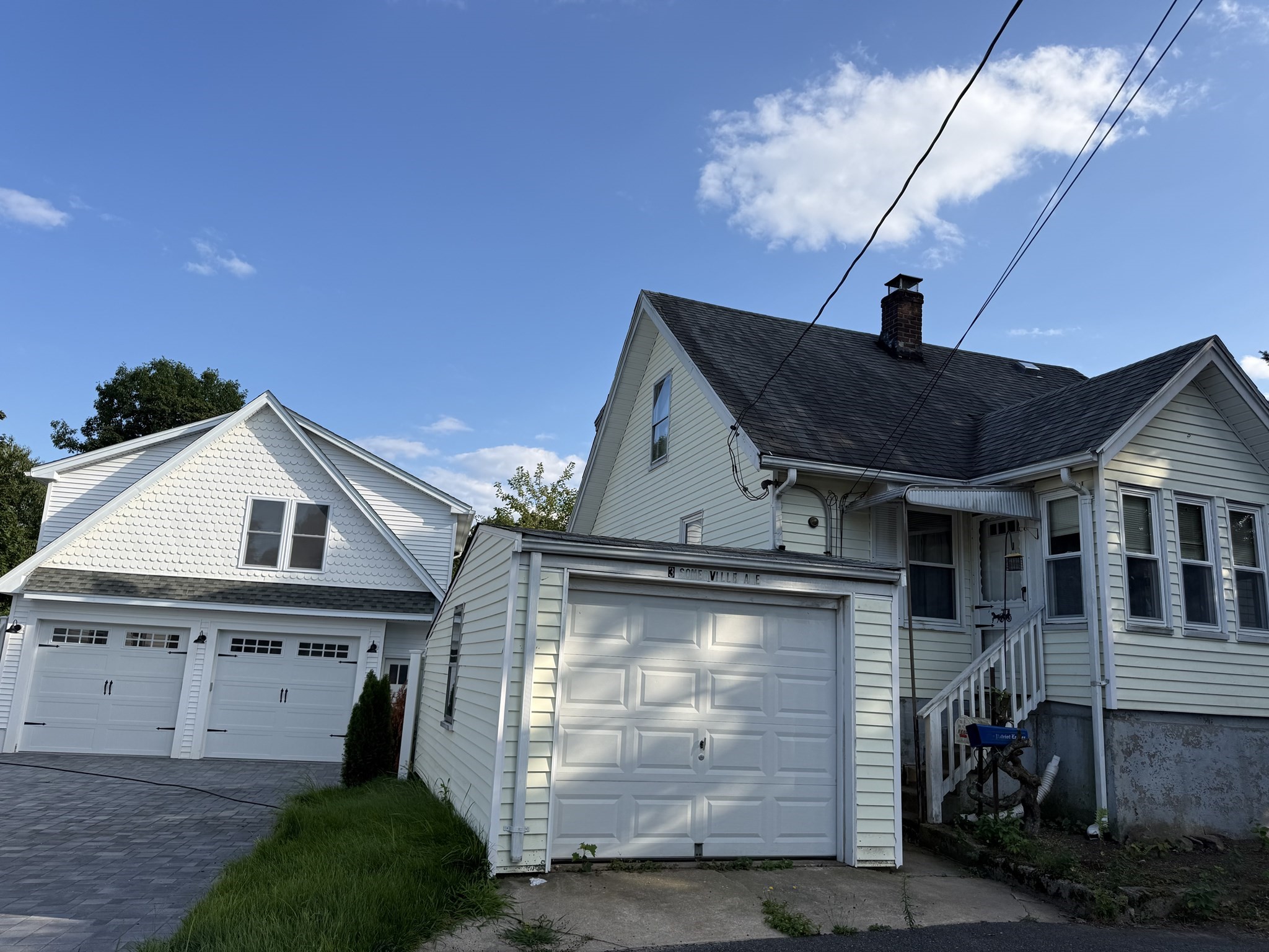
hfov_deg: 71.6
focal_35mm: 24
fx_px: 880
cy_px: 476
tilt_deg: +11.1
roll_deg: -3.6
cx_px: 634
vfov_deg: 56.8
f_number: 1.78
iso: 80
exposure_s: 1/3953
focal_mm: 6.76
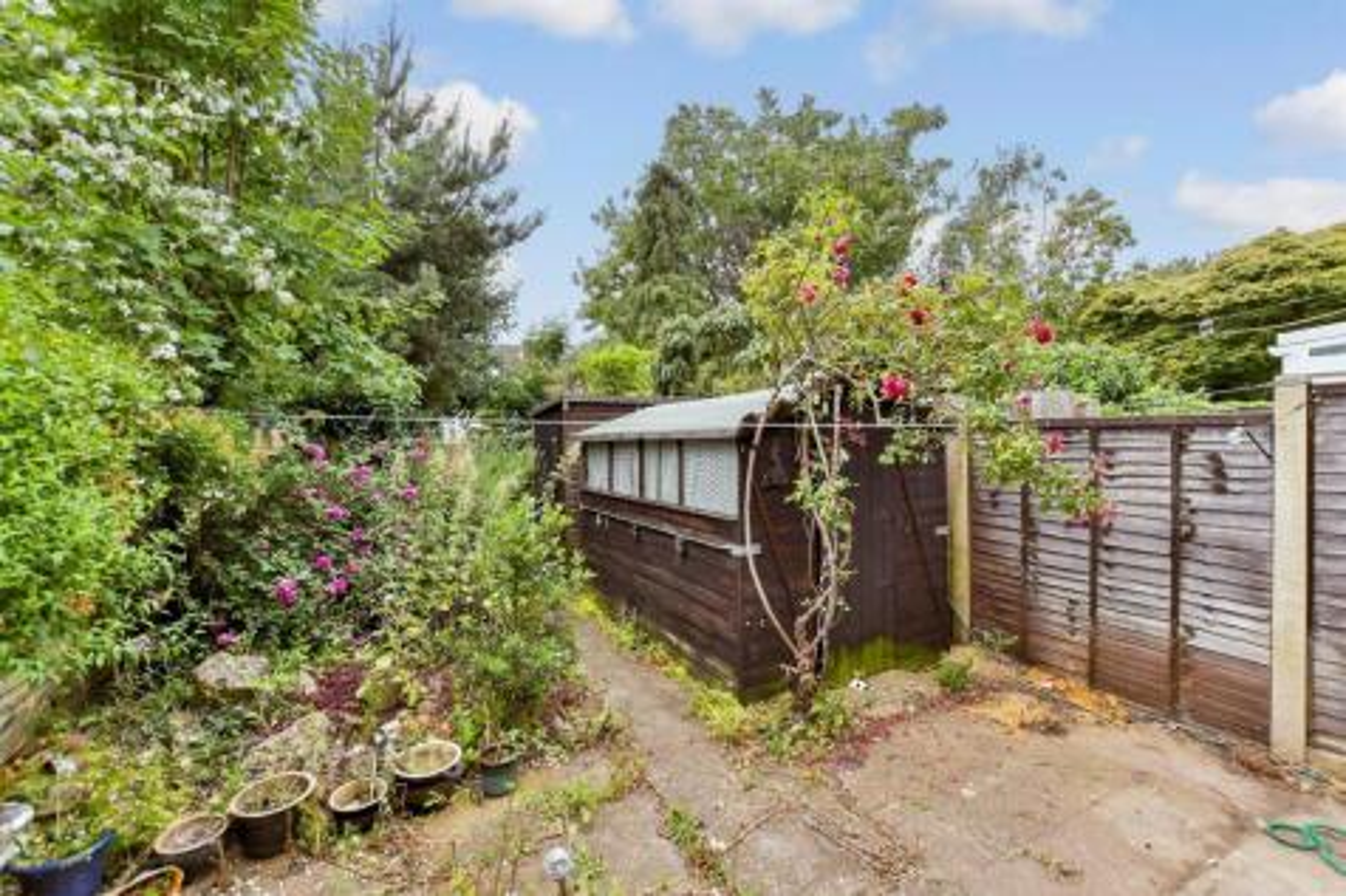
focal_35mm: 15
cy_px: 448
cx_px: 673
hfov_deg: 100.4
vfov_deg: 77.3
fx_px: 561
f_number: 6.3
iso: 500
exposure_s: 1/160
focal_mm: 10
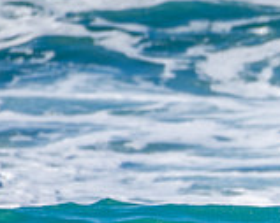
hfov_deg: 0.8
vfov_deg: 0.6
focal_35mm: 2572
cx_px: 505
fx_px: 21301
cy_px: 329
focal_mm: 500
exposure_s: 1/1250
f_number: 5.6
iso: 220
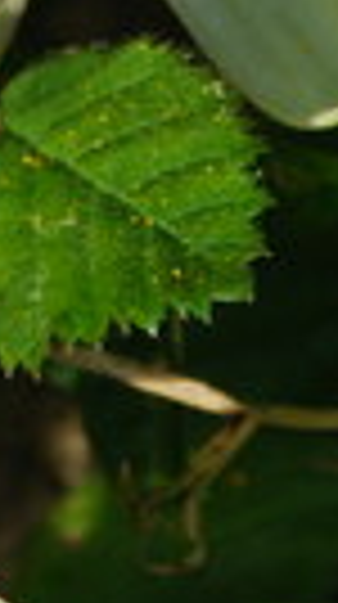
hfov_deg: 1.8
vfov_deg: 3.2
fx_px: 10828
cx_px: -496
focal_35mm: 677
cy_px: -351
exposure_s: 1/125
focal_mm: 90
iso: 160
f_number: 8
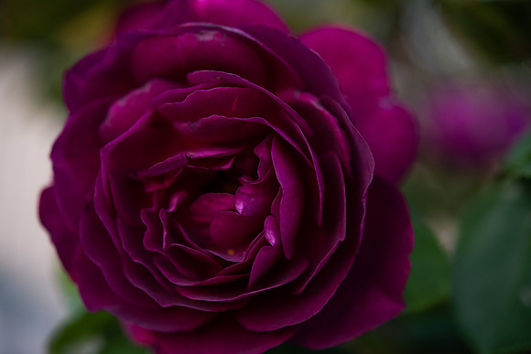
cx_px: 266
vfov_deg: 22.6
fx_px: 885
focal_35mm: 60
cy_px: 177
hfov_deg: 33.4
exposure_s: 1/60
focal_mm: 60
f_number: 4
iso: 400
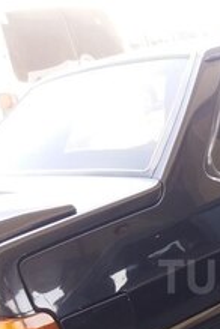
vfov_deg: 29.6
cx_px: 274
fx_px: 605
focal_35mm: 66
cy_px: 276
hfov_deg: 19.3
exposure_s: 1/100
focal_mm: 3.7
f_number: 1.9
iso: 100
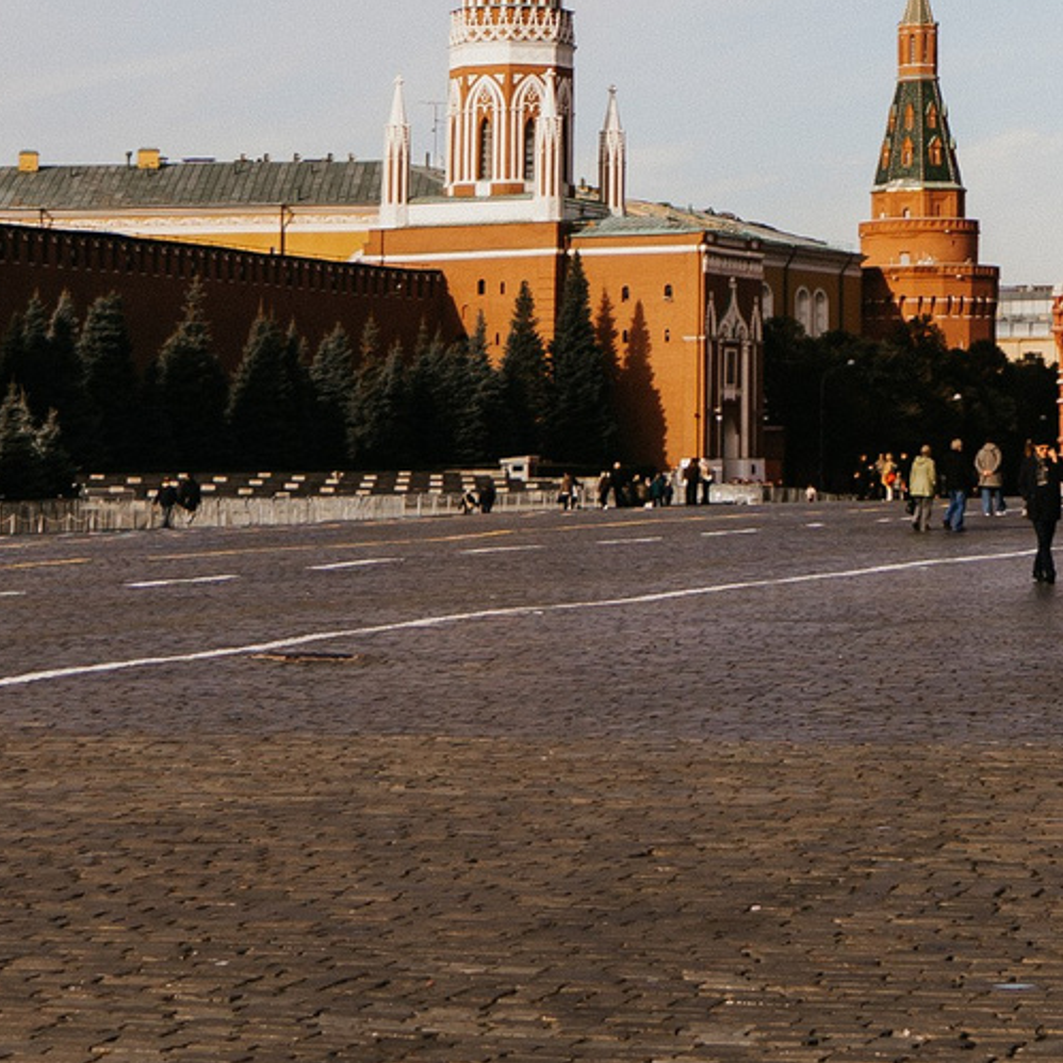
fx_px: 3787
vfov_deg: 15.3
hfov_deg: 15.8
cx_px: 961
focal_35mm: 109
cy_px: -269
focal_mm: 25
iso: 100
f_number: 4
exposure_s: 1/500
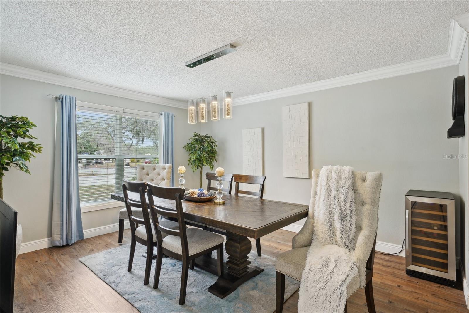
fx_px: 234
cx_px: 234
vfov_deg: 67.4
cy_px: 156
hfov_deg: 90.0
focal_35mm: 18
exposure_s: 1/8
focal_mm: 18
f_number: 8
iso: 400
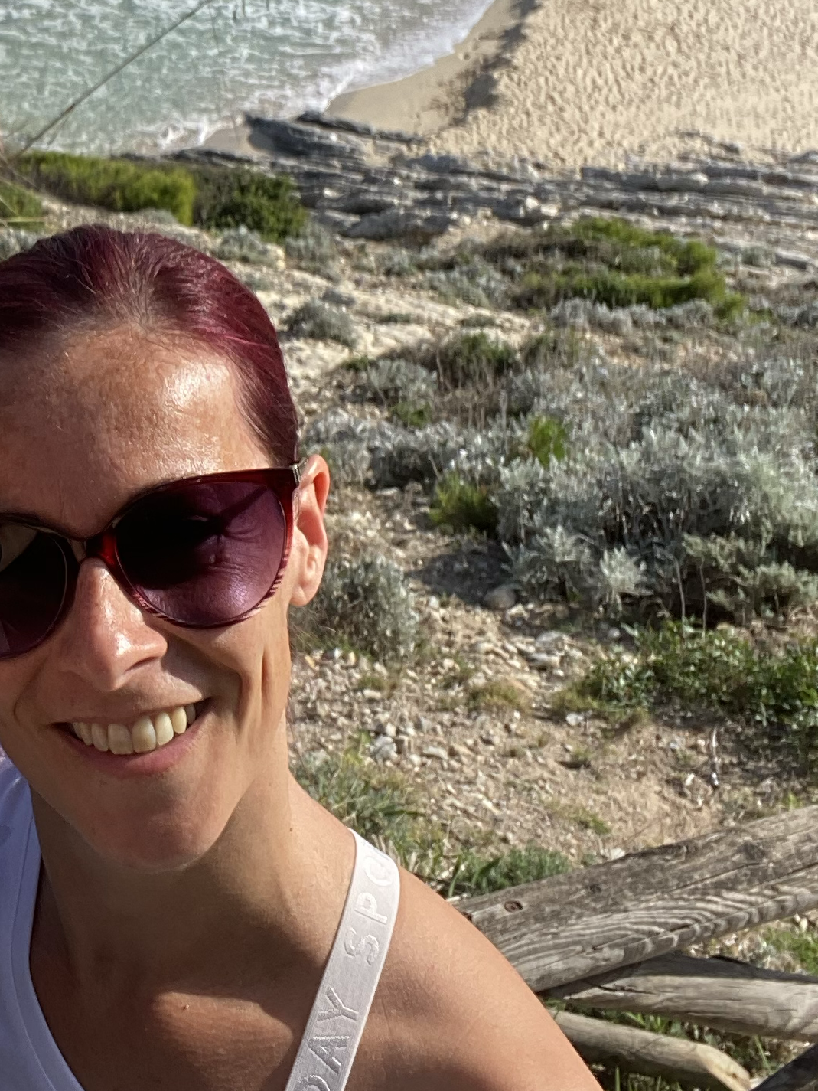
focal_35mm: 65
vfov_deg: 29.4
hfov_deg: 21.5
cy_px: 295
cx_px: -57
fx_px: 2048
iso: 25
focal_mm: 2.71
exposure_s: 1/587
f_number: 2.2
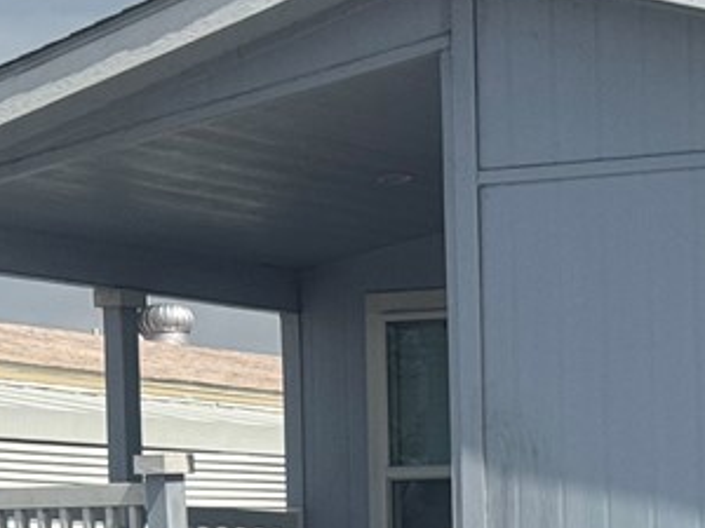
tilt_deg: -2.4
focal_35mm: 164
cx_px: 1140
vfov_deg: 8.9
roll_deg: -0.6
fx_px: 3340
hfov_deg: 11.4
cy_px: 753
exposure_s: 1/7092
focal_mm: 6.76
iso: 64
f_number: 1.78
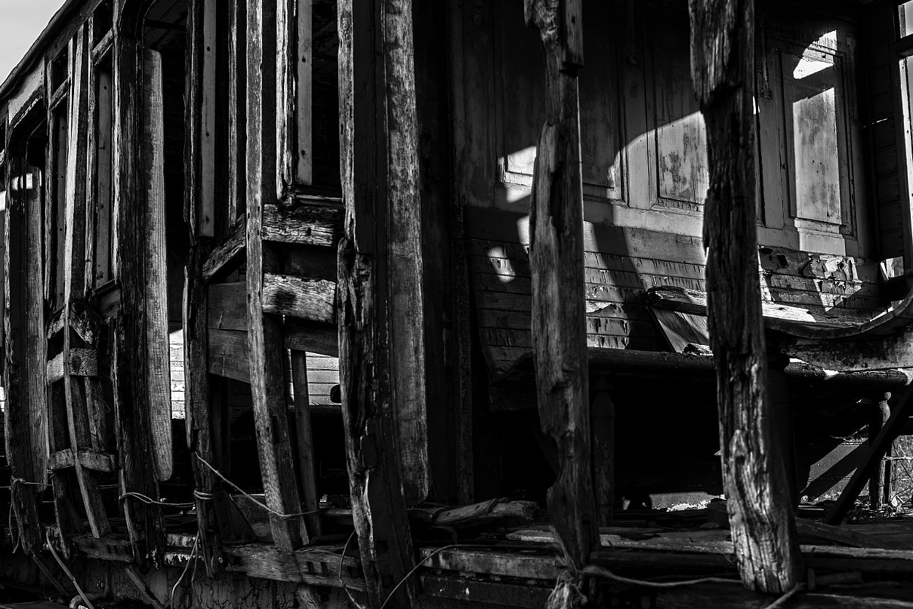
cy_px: 371
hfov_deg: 43.6
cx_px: 492
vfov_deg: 29.8
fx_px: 1142
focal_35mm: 45
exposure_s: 1/160
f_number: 5.6
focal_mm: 34
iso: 200
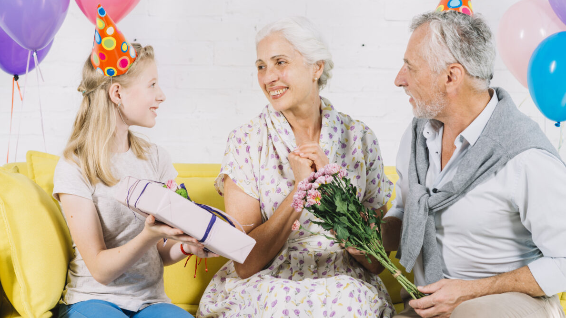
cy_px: 135
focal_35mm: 90
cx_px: 282
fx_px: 1351
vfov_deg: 13.4
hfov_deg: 23.7
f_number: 5.6
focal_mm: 85
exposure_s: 1/160
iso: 160
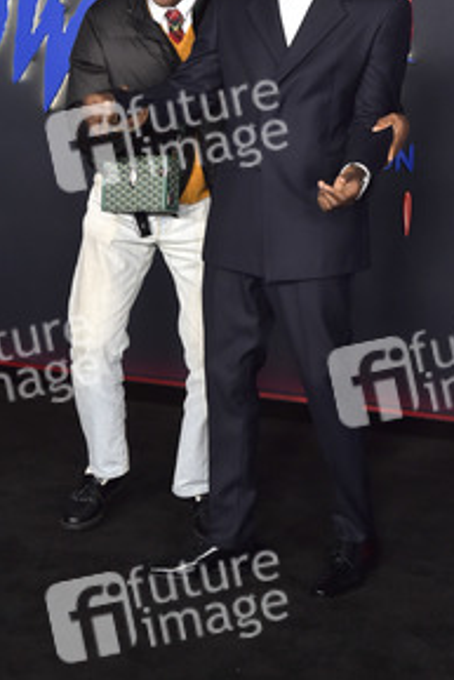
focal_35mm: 61
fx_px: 1152
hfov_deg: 22.3
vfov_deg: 32.7
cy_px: 254
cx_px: 236
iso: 2000
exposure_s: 1/250
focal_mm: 44
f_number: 6.3
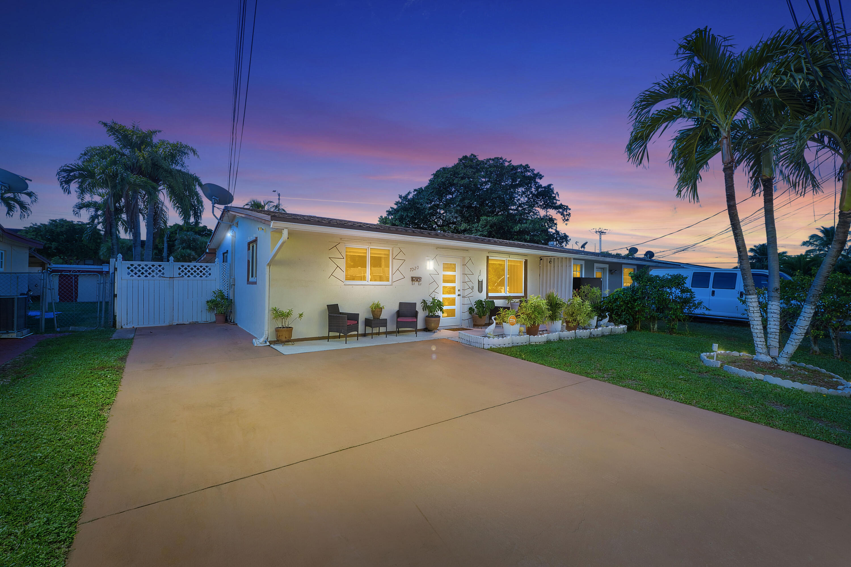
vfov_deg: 77.3
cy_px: 284
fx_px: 355
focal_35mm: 15
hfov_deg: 100.4
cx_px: 426
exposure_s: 1/160
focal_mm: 10
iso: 100
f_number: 11
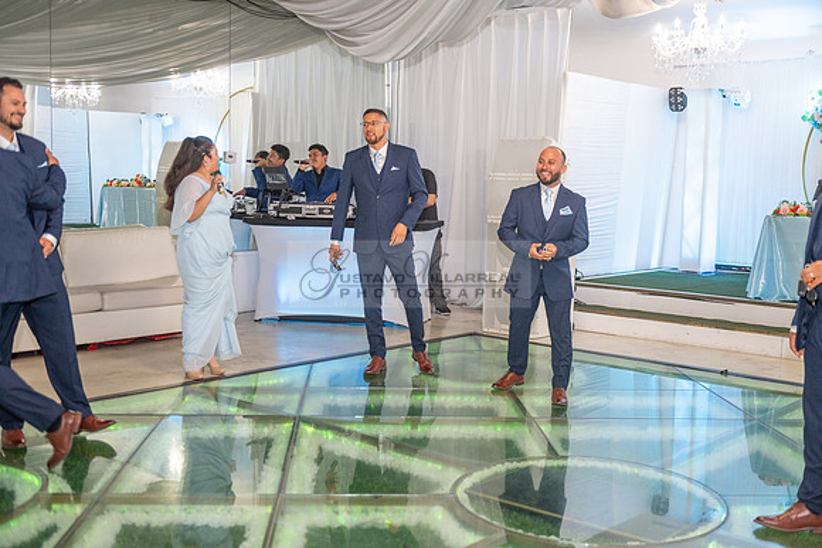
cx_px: 411
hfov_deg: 48.4
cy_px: 274
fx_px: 914
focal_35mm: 40
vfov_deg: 33.4
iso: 1000
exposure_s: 1/160
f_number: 3.2
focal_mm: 40
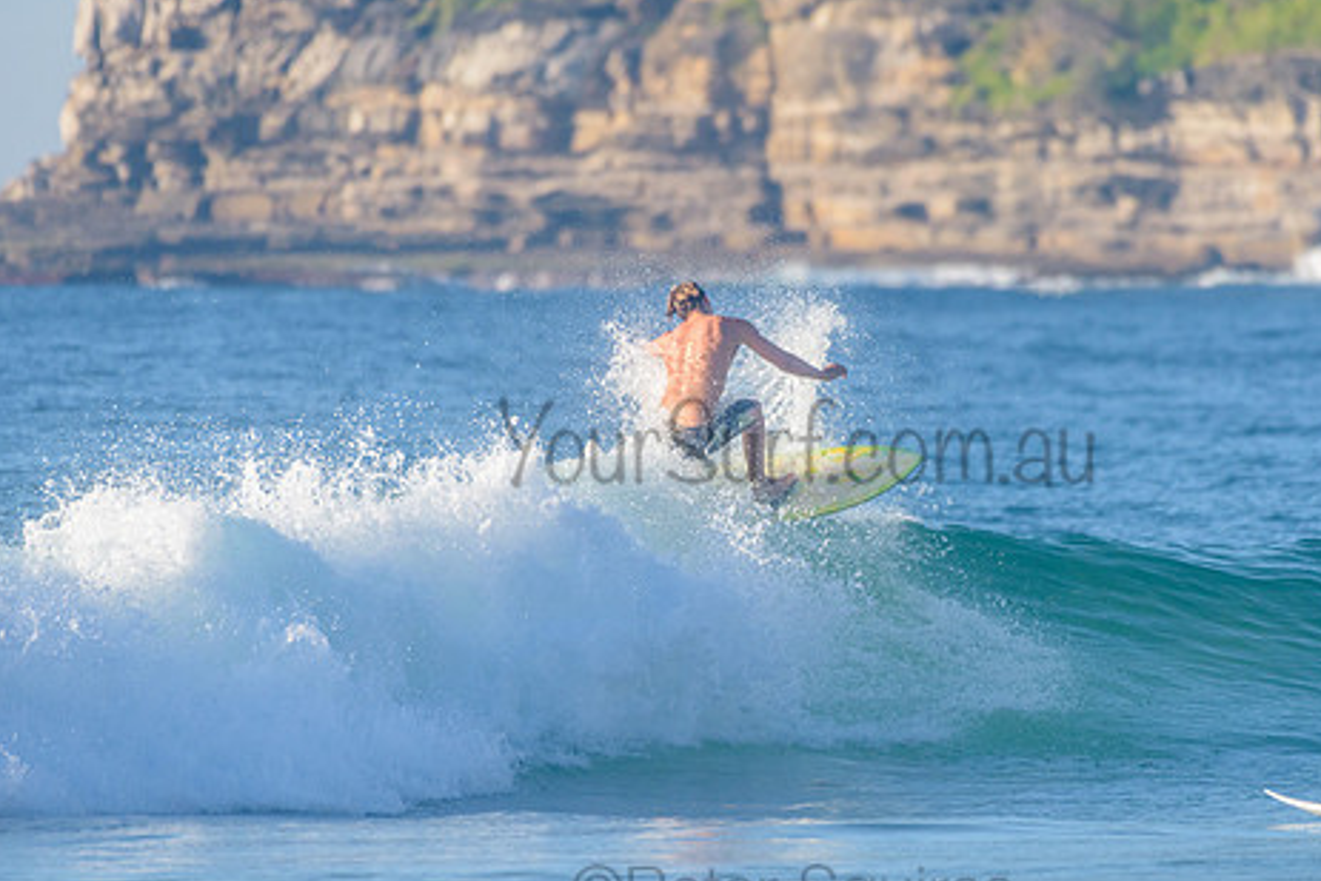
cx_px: 793
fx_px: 23013
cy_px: 418
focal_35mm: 627
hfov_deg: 3.3
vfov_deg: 2.2
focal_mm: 500
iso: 400
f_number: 5.6
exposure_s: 1/2000
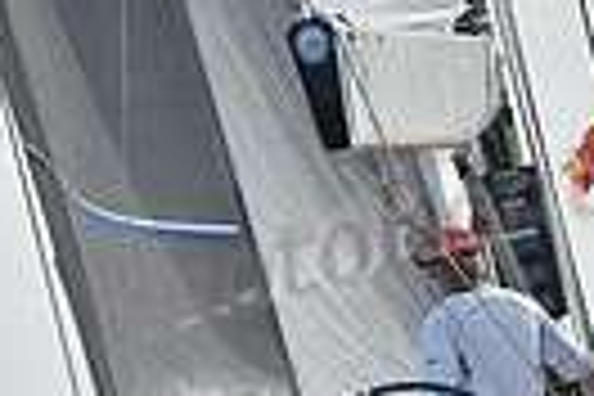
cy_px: 403
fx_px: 12671
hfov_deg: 2.7
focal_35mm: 768
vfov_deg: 1.8
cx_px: 958
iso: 320
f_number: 9
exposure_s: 1/1000
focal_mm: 175
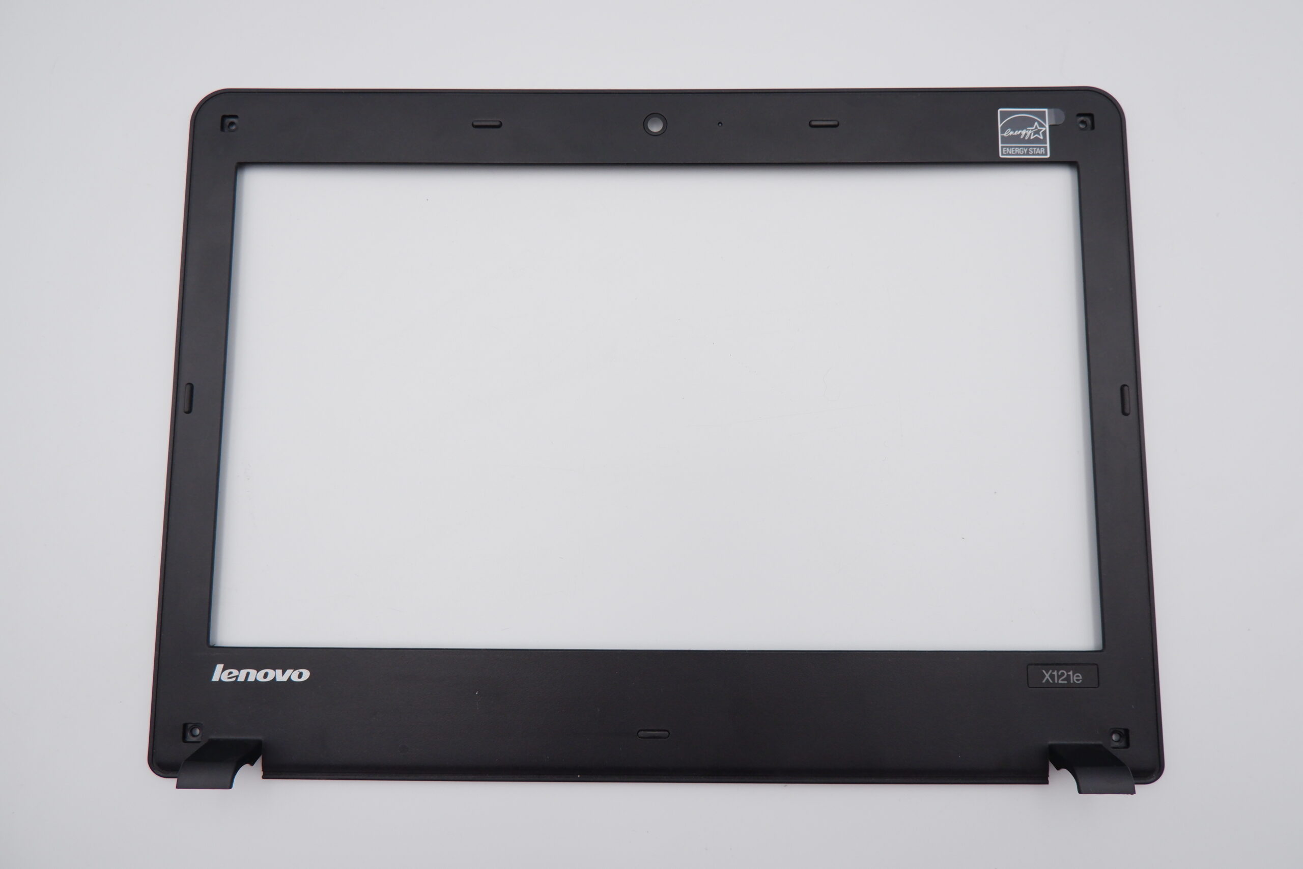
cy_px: 434
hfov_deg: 76.1
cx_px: 652
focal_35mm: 23
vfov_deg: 55.1
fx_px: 832
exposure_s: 1/320
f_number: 5.6
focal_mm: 15
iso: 800
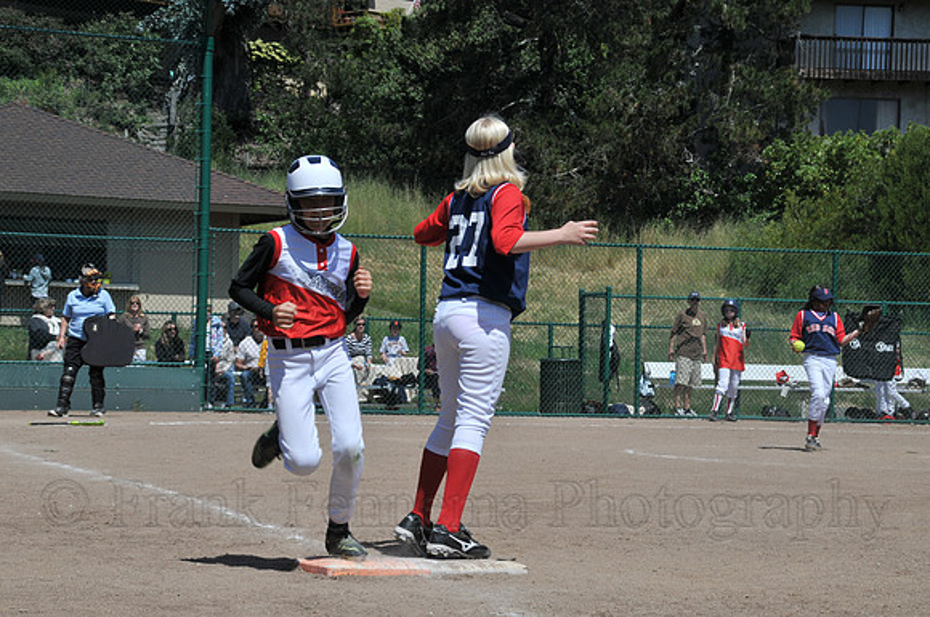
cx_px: 465
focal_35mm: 93
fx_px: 2399
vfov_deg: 14.7
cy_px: 308
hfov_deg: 21.9
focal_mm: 62
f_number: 11
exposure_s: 1/250
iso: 200
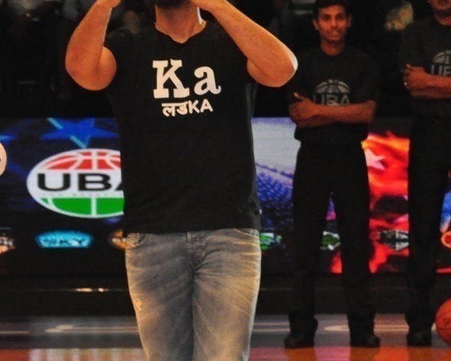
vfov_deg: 5.1
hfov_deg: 6.3
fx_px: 4071
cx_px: 437
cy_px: 171
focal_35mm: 305
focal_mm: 105
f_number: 5.6
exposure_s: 1/125
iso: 3200
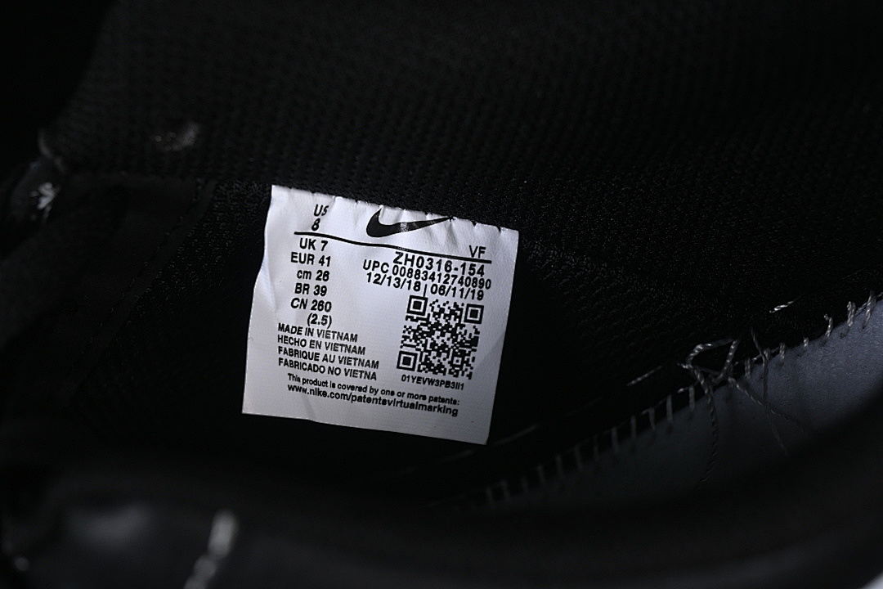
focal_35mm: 75
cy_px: 294
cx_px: 442
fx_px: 1839
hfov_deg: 27.0
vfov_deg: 18.2
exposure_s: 1/60
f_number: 6.3
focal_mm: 50
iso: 160
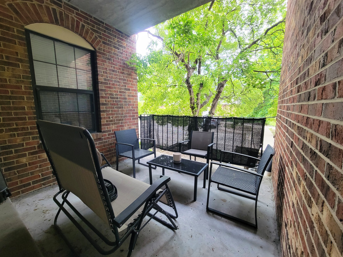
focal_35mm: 13
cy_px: 128
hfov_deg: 106.2
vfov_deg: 89.9
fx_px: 129
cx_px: 172
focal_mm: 2.2
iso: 250
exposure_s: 1/60
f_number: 2.2
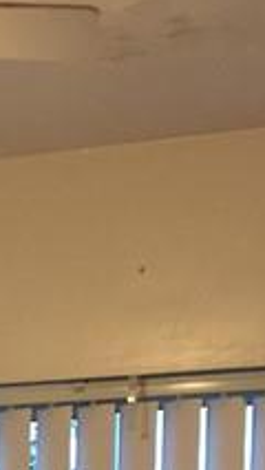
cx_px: -336
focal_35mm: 152
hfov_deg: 7.5
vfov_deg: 13.1
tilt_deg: -2.9
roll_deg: -0.5
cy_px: 763
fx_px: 1897
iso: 40
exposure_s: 1/30
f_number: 2.2
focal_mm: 4.15
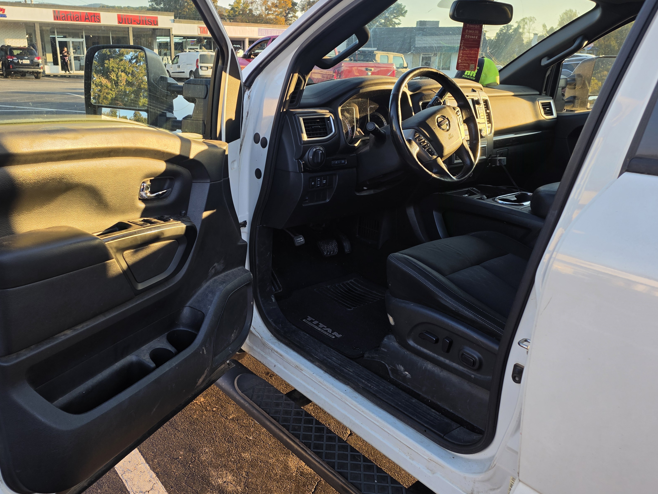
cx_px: 257
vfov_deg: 48.2
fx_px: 551
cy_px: 235
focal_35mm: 29
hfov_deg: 61.0
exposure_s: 1/359
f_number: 1.7
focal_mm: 6.25
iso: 32
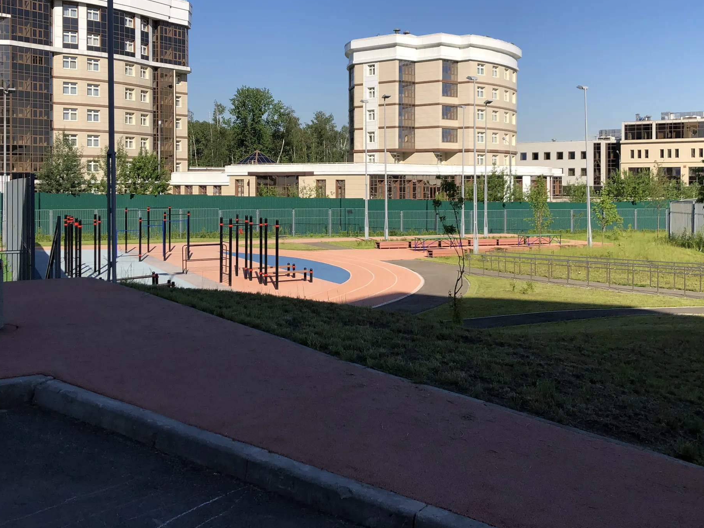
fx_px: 752
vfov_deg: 38.3
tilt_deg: +2.2
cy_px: 188
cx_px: 343
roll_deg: -0.3
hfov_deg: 50.1
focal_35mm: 37
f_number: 1.8
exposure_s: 1/2433
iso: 20
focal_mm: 4
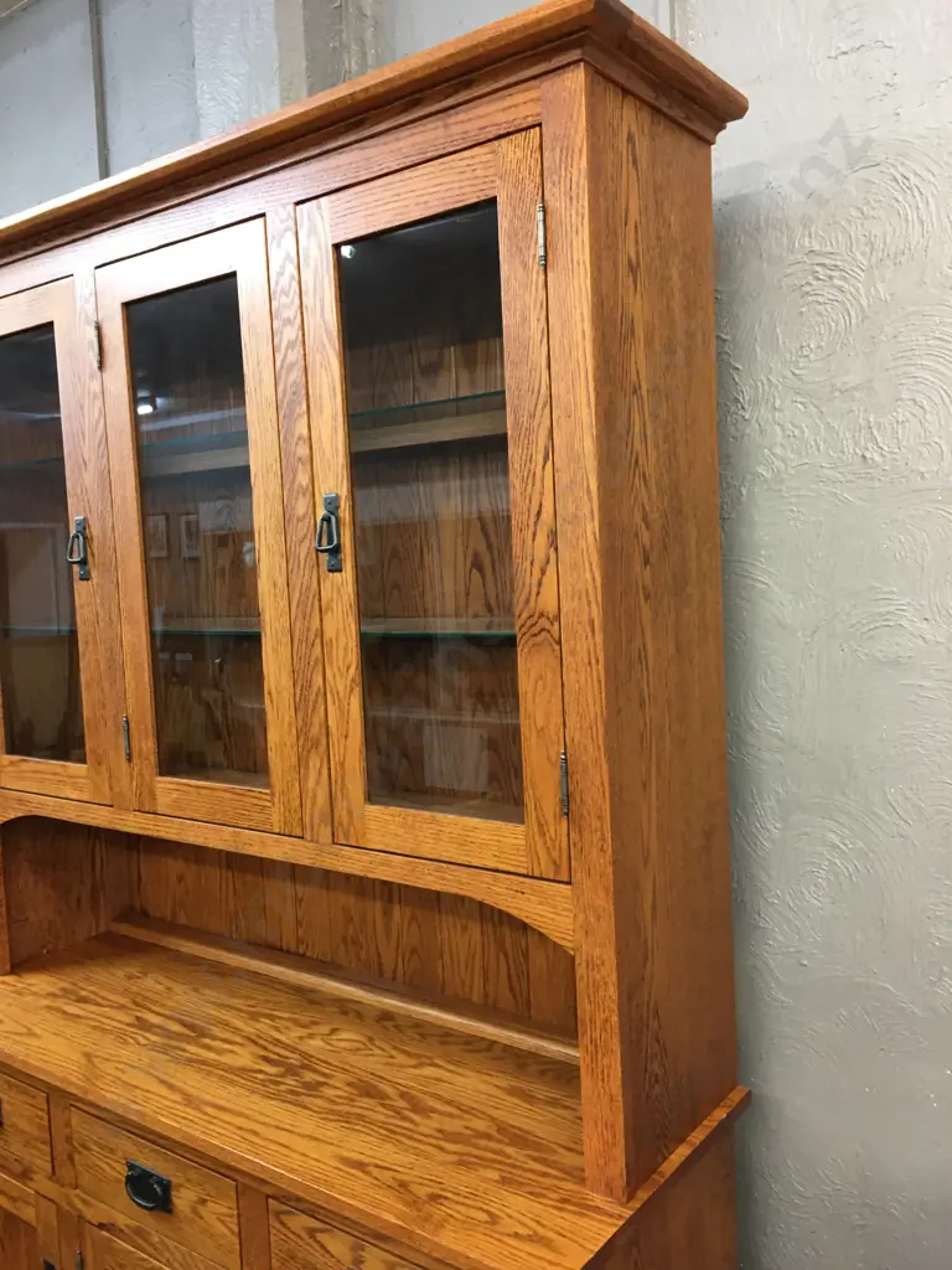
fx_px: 1063
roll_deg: +2.6
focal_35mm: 29
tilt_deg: -2.5
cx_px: 476
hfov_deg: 48.2
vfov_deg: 61.7
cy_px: 635
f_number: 2.2
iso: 64
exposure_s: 1/17
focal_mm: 4.15
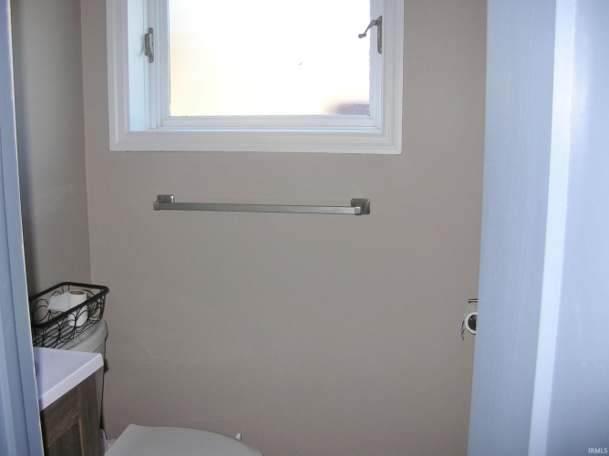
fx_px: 633
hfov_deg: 51.4
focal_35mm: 36
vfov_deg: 39.6
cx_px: 304
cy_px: 228
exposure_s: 1/60.1
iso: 50
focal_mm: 6
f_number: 2.7
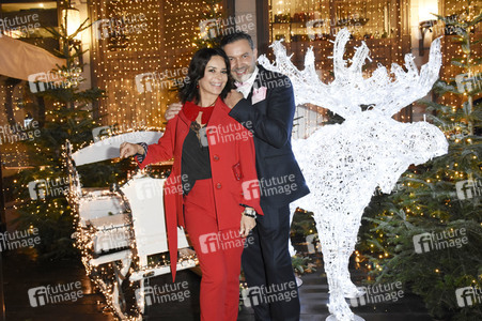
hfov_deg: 62.0
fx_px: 401
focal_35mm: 30
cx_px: 241
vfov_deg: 43.5
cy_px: 160
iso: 3200
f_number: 6.3
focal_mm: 20
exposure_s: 1/60
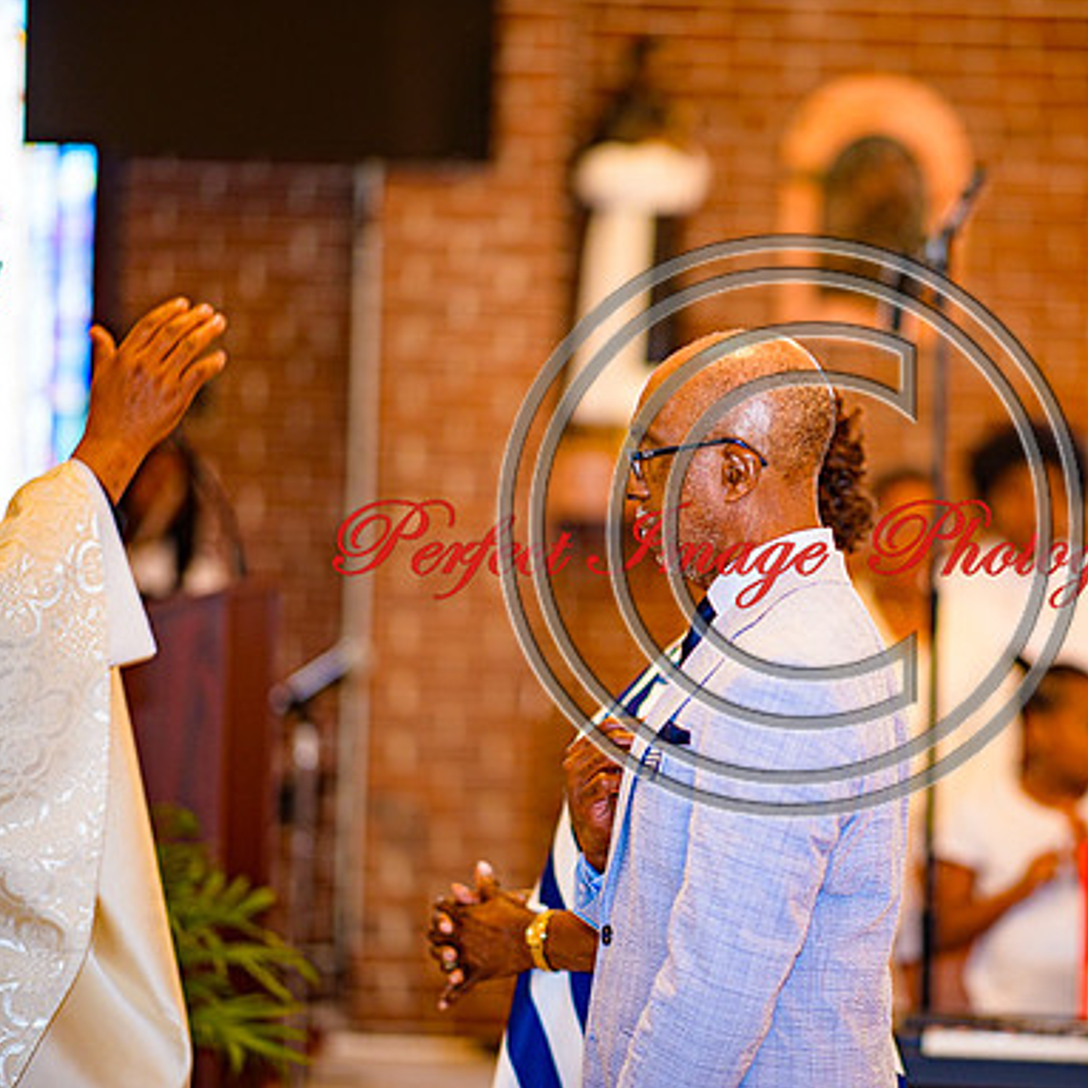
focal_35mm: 135
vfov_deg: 12.9
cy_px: 547
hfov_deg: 12.9
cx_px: 790
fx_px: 4801
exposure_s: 1/100
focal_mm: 105
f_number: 1.4
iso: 200
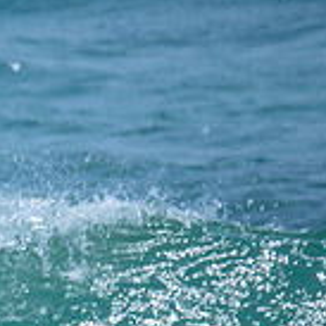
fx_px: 42246
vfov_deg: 0.4
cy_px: 391
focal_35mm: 3965
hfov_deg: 0.4
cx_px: -294
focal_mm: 800
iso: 220
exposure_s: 1/3200
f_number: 6.3
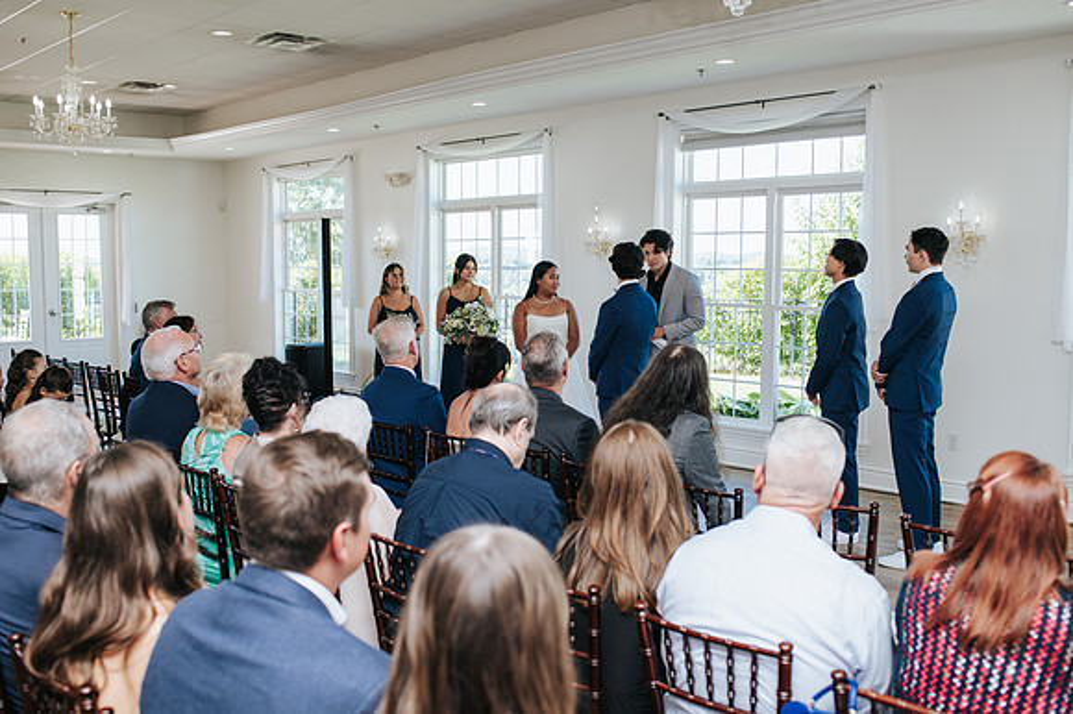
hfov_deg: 51.5
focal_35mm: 37
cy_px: 357
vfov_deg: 35.6
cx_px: 515
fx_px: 1113
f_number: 3.5
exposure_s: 1/200
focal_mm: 35
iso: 110
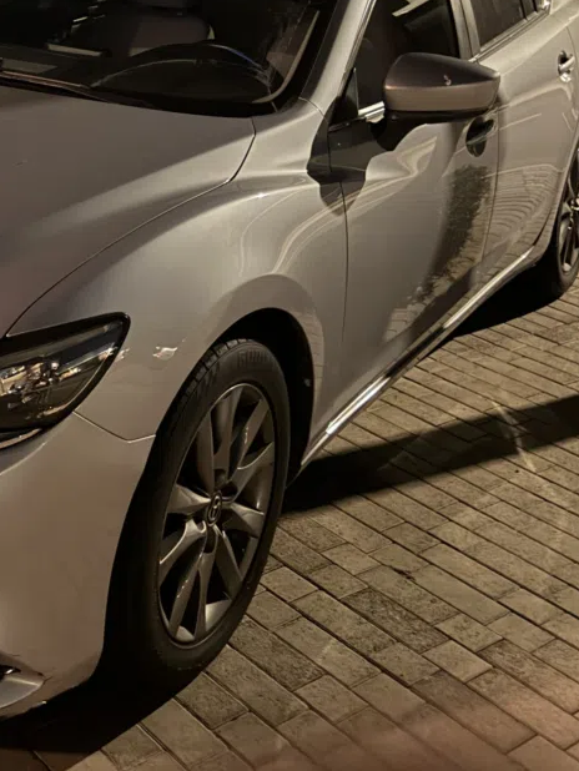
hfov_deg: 26.1
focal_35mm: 53
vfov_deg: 33.8
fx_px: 1181
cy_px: 46
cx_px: -2
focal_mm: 6.76
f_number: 1.78
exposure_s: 1/9
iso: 1600
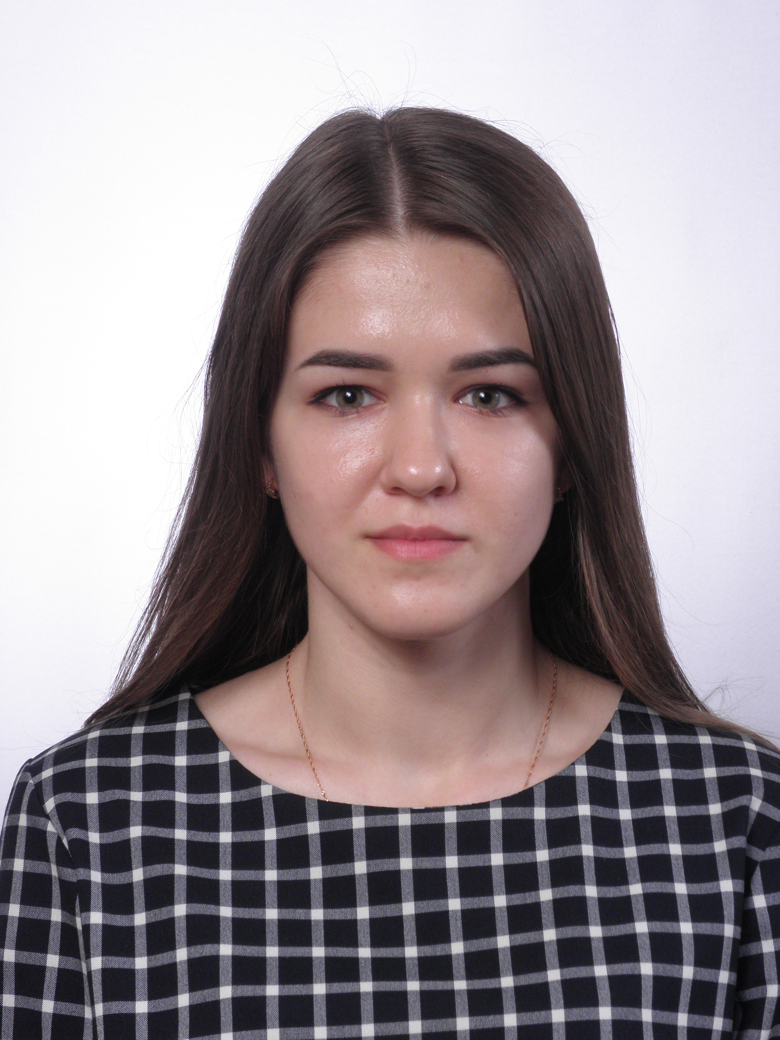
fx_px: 3305
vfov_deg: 17.9
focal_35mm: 110
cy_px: 520
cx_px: 390
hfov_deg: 13.5
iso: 100
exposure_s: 1/100
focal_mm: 19.73
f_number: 4.3
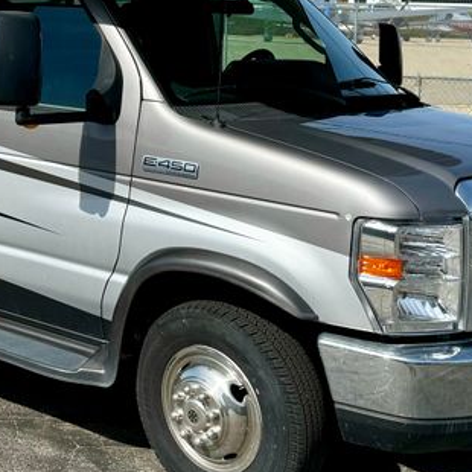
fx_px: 1080
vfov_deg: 24.1
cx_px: -20
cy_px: 64
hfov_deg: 23.4
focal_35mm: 70
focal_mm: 6.76
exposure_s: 1/5348
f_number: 1.78
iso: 80
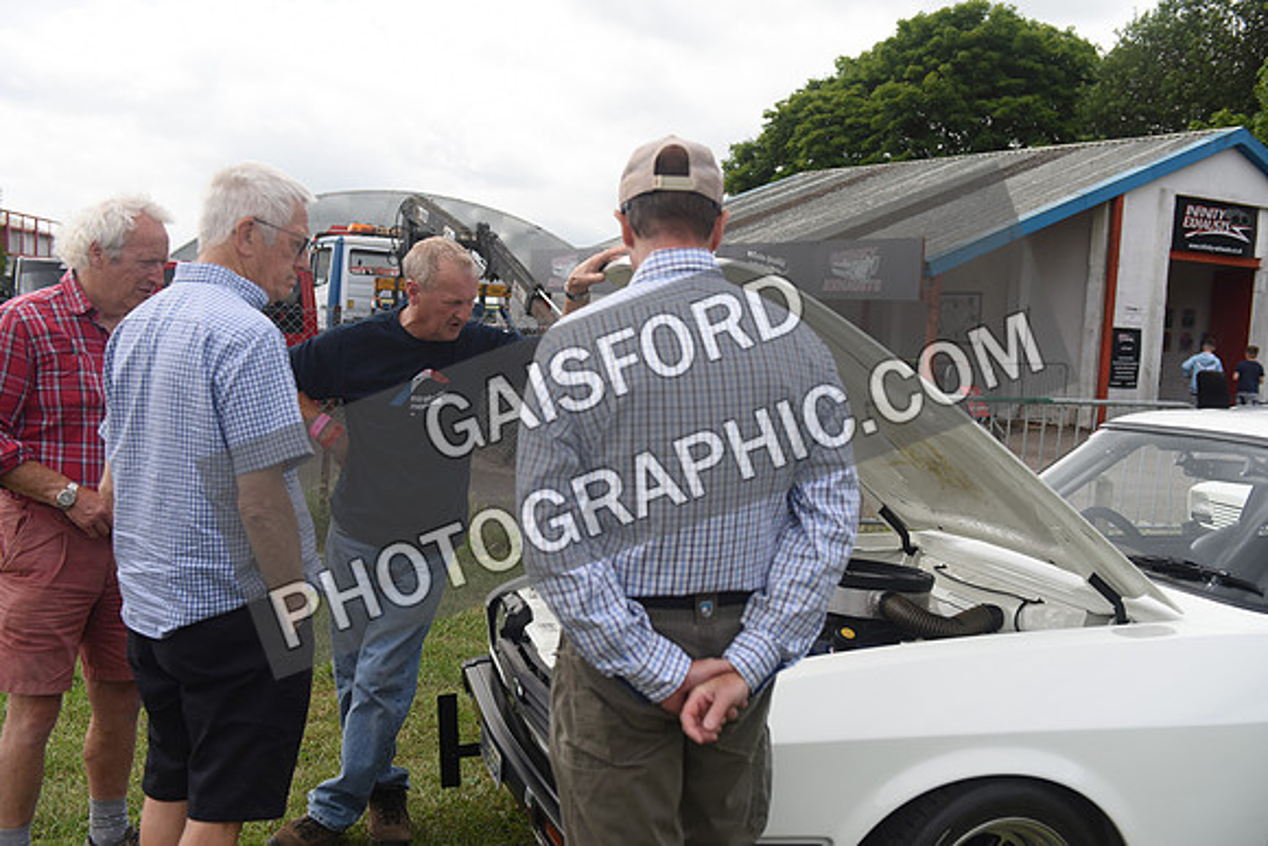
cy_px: 423
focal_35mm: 38
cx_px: 634
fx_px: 1339
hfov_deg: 50.7
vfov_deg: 35.1
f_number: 4.5
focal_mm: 38
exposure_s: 1/1000
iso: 560
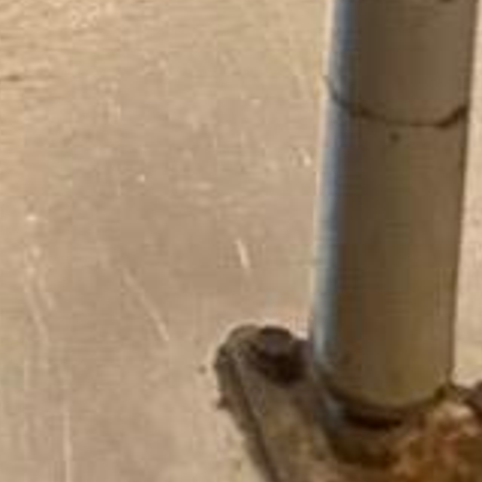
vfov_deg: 6.8
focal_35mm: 204
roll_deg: -2.6
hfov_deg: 8.4
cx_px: -265
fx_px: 3214
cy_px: -1395
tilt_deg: -11.4
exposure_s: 1/60
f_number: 1.78
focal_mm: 6.86
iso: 320
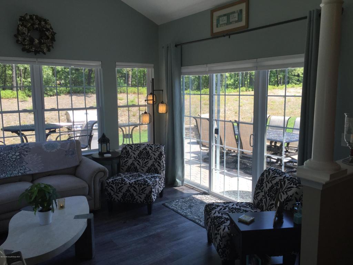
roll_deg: +0.3
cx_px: 176
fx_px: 296
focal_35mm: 29
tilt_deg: -7.8
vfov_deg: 48.2
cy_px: 132
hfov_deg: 61.7
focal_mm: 4.15
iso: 32
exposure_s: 1/356
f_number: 2.2
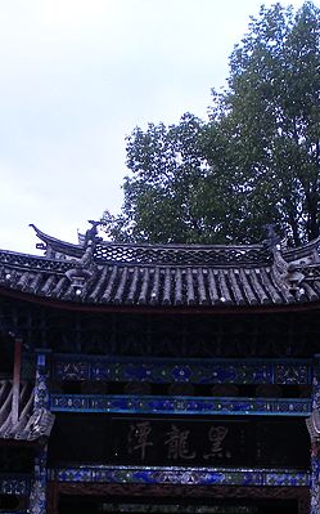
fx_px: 1369
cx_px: 184
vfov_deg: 21.1
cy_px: 363
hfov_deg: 13.3
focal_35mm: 98
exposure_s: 1/49.5
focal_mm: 6.3
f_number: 3.5
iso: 64
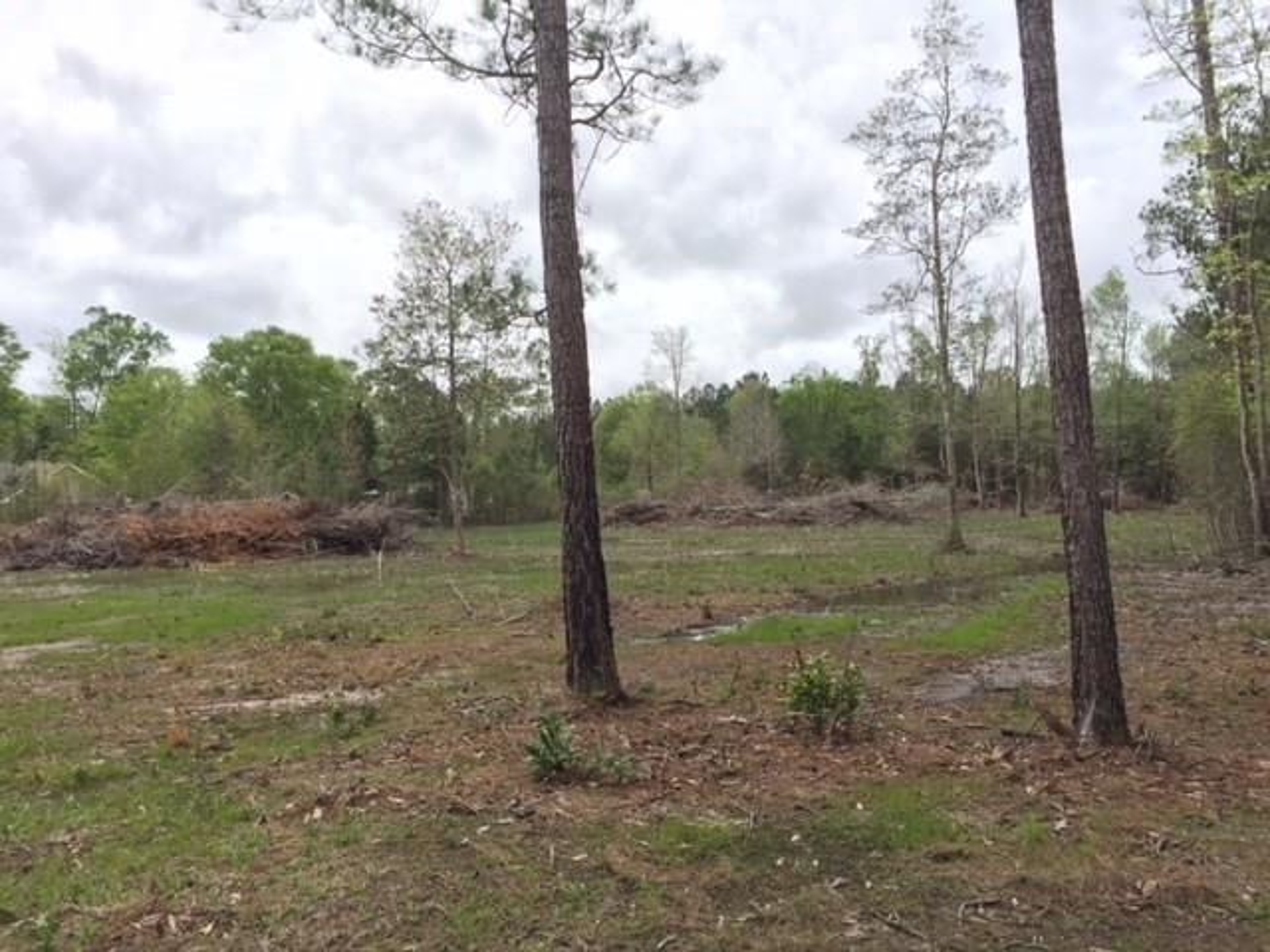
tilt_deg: +2.9
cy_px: 476
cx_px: 635
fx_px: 1064
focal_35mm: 29
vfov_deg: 48.2
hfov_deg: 61.7
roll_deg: +0.2
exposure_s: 1/1199
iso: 32
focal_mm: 4.15
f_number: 2.2
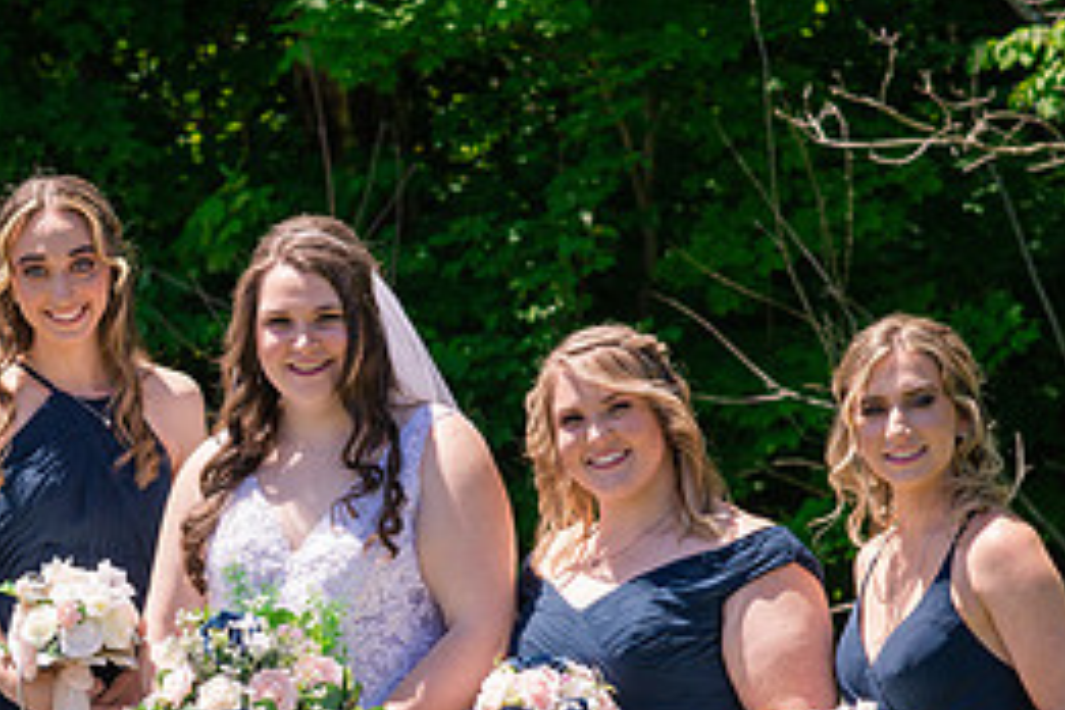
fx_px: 5591
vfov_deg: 7.2
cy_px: 741
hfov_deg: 10.9
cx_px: 273
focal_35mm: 189
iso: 200
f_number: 5
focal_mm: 85
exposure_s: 1/800
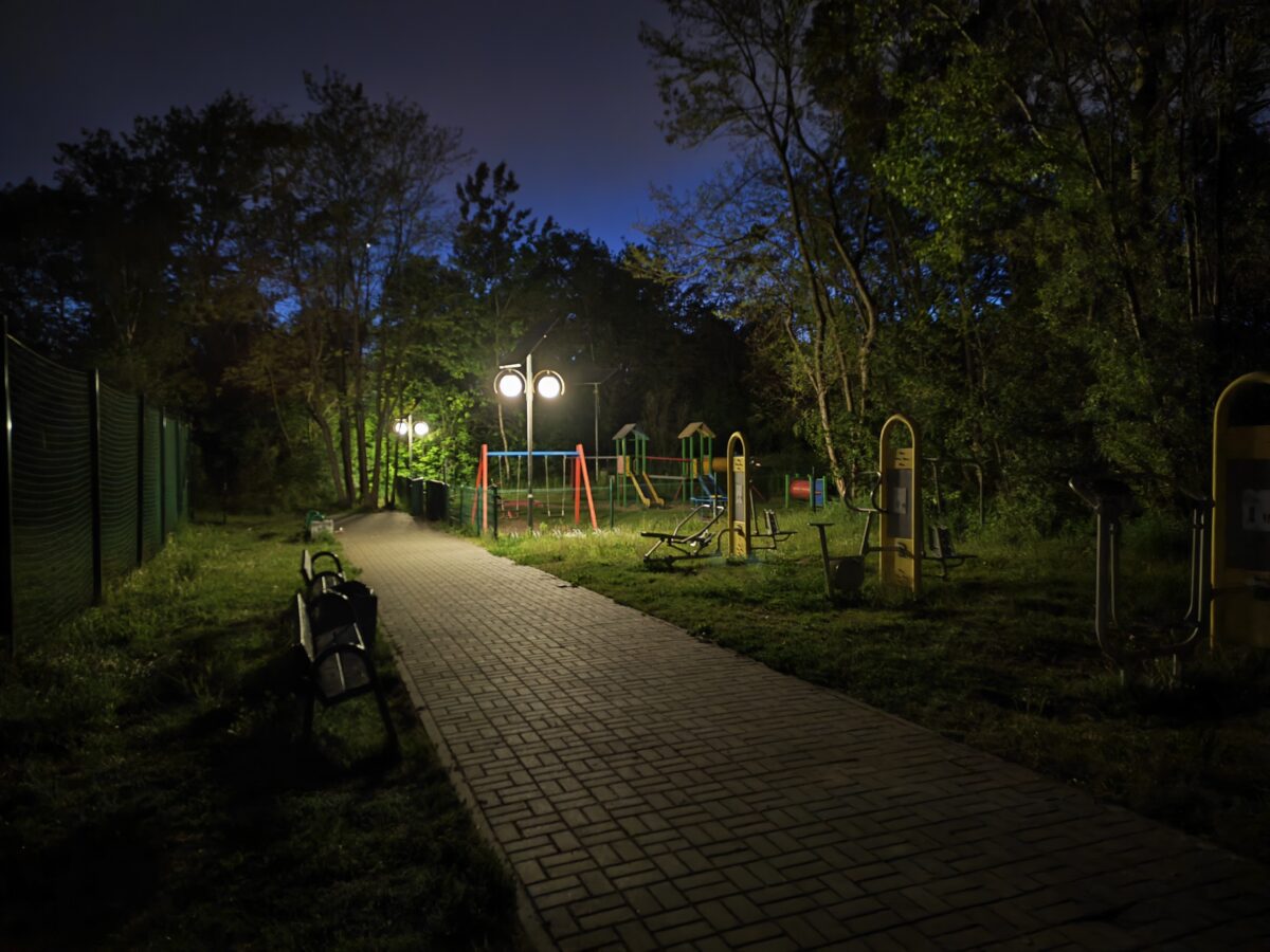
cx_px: 635
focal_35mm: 24
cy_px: 476
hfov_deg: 71.6
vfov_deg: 56.8
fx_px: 881
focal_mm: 6.12
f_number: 1.9
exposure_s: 1/8
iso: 6400
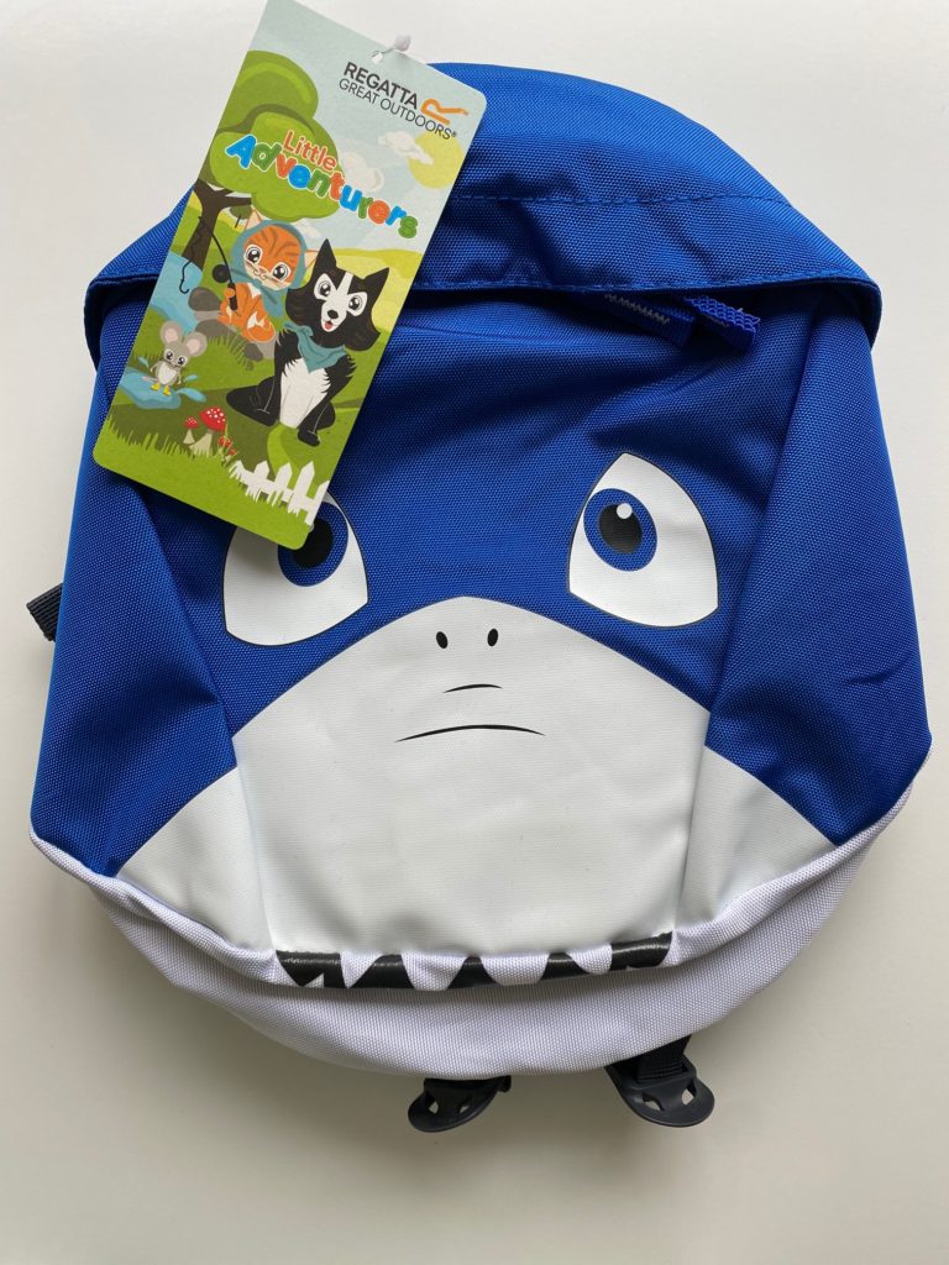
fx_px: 950
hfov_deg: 53.1
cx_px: 474
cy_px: 632
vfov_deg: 67.3
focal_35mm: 26
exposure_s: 1/122
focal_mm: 4.25
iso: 40
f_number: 1.8
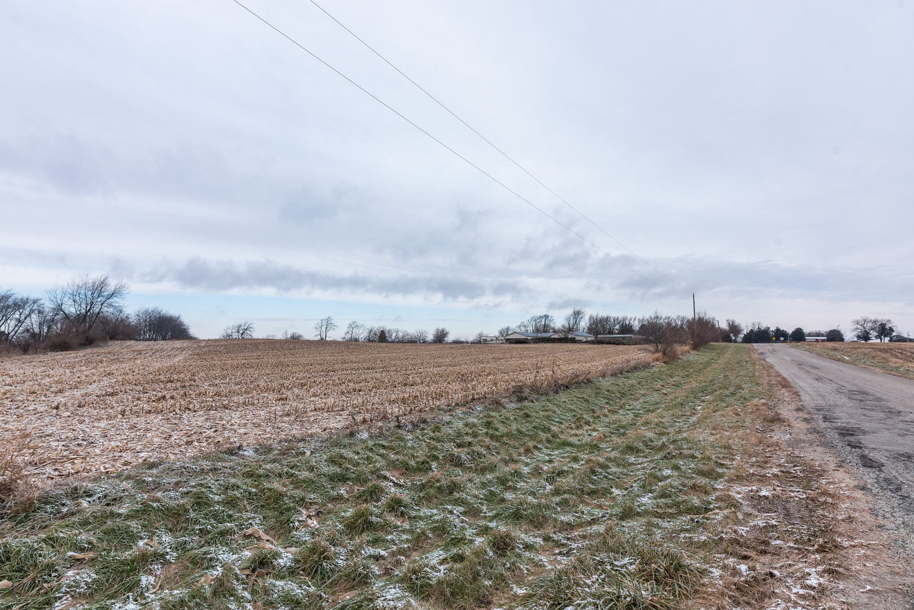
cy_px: 305
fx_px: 406
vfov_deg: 73.8
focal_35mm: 16
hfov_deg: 96.7
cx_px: 457
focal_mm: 16
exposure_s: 1/80
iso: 100
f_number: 9
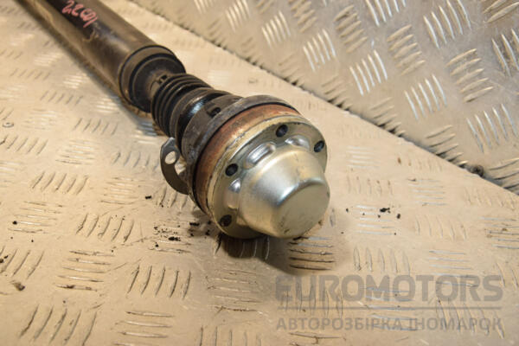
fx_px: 649
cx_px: 260
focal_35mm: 45
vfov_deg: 29.9
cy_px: 173
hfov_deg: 43.6
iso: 800
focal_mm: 30
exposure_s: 1/200
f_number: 7.1
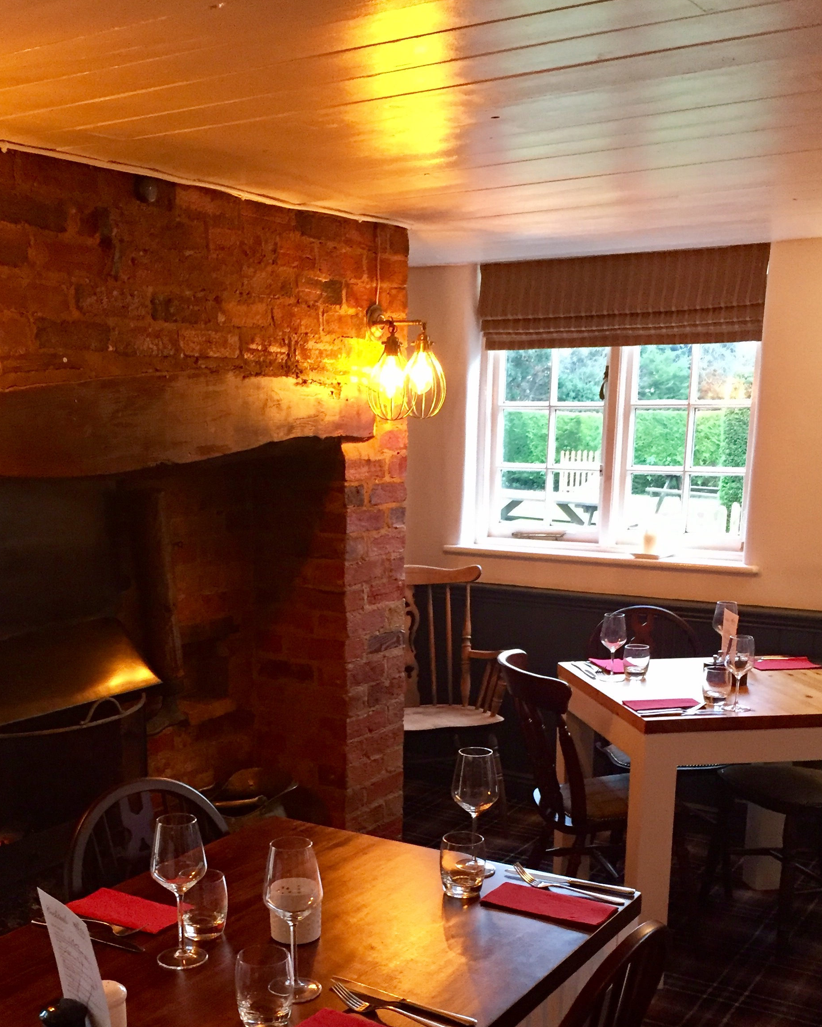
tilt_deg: -13.7
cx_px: 340
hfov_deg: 37.2
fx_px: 1216
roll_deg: -0.4
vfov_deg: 44.8
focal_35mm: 40
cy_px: 721
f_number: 2.2
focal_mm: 4.15
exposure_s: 1/33
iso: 320
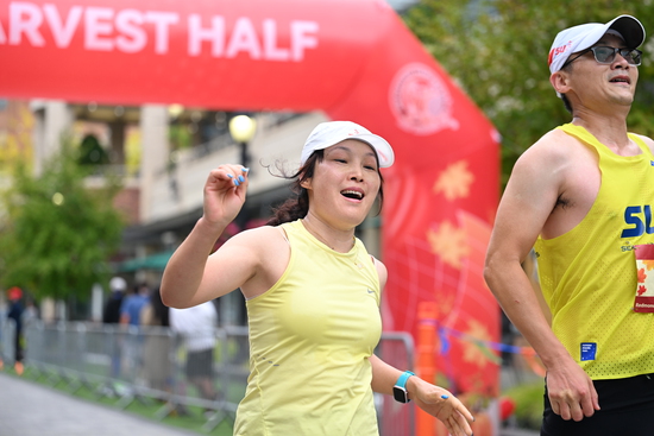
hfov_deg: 25.4
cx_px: 327
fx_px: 1454
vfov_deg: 17.1
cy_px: 218
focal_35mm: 80
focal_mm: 80
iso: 640
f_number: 2.8
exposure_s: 1/2000
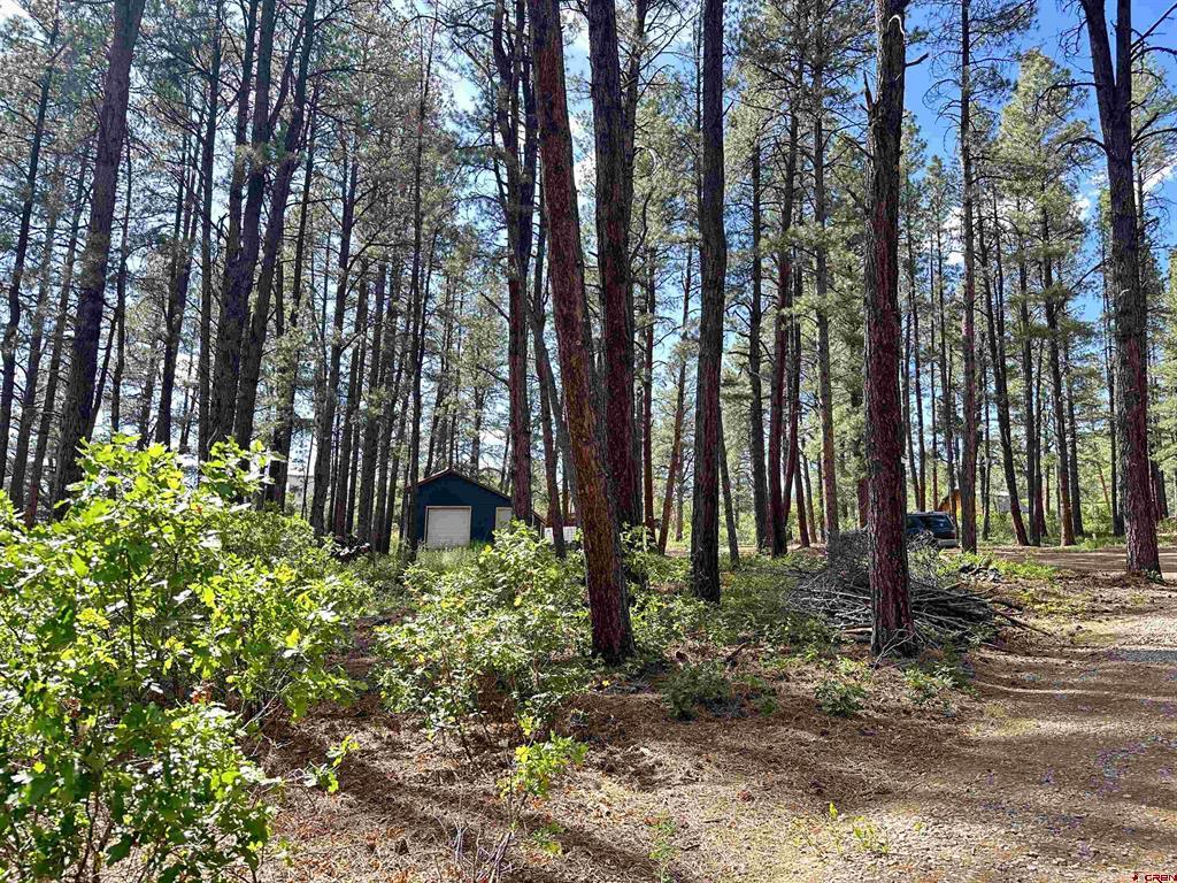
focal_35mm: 24
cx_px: 588
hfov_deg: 71.6
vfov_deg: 56.8
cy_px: 442
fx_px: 816
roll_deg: -0.8
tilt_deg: +11.2
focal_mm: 6.86
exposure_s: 1/355
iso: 80
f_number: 1.78
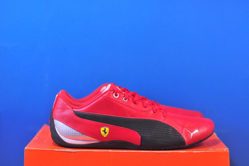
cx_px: 124
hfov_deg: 27.0
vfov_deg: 18.1
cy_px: 83
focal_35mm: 75
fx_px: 518
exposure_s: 1/320
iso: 250
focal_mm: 50
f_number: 2.2
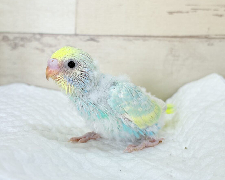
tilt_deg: -10.7
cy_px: 89
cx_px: 106
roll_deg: -1.3
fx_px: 366
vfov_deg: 27.6
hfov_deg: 34.1
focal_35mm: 55
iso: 32
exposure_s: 1/50
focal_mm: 5.96
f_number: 1.6
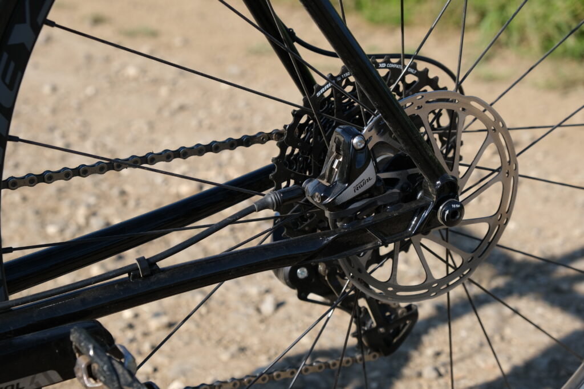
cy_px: 194
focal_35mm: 83
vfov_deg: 16.5
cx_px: 292
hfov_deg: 24.5
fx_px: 1347
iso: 160
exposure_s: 1/450
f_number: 5.6
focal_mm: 55
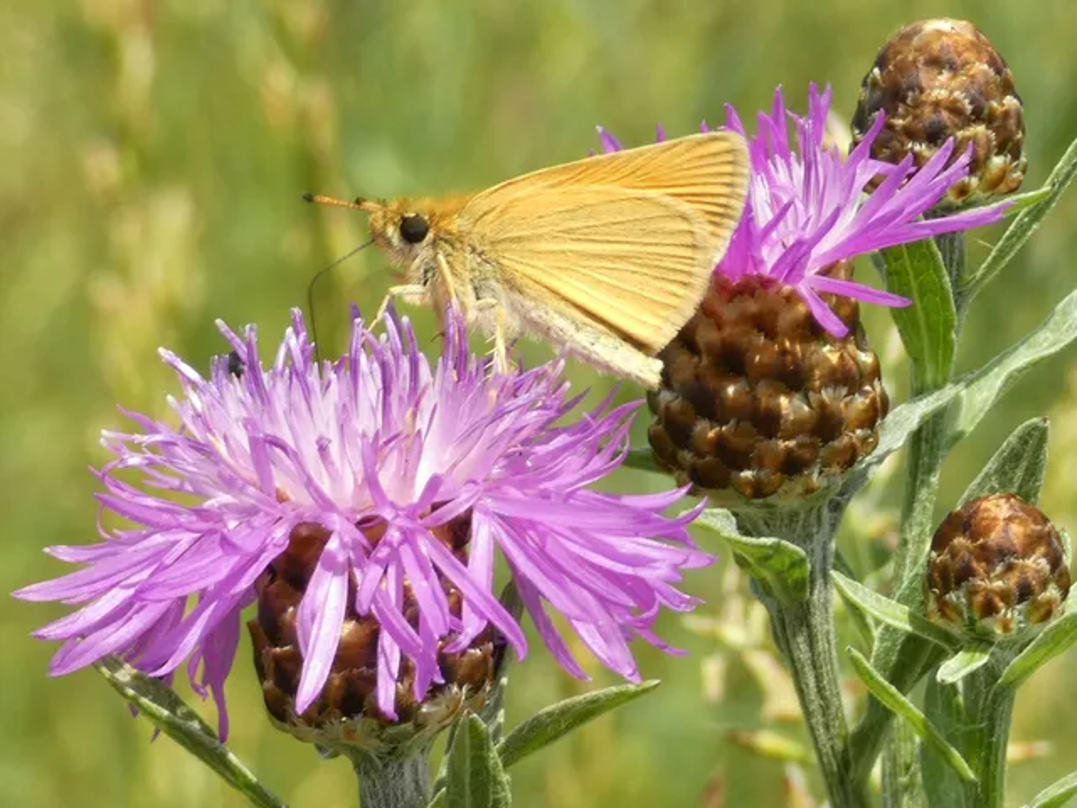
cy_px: 404
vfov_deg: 12.7
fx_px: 3640
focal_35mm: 117
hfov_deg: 16.8
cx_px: 538
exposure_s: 1/100
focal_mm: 21
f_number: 5.1
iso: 80
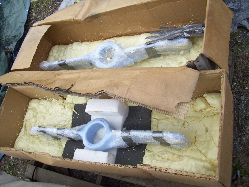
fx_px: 245
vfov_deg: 41.8
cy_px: 94
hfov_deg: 54.0
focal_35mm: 34
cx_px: 124
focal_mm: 5.7
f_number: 2.9
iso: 80
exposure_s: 1/125
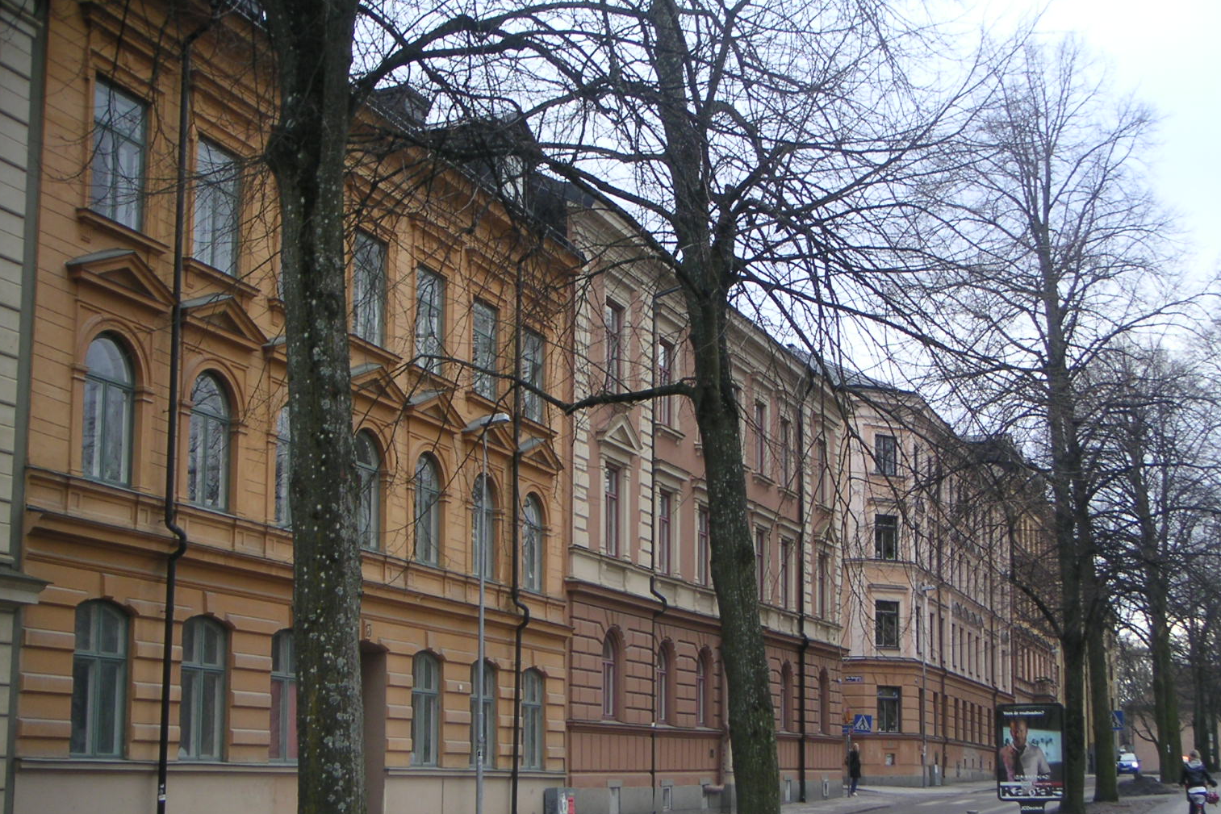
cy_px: 482
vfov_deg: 20.6
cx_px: 635
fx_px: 2239
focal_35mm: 66
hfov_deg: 30.5
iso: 50
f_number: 3
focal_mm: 9.3
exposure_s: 1/90
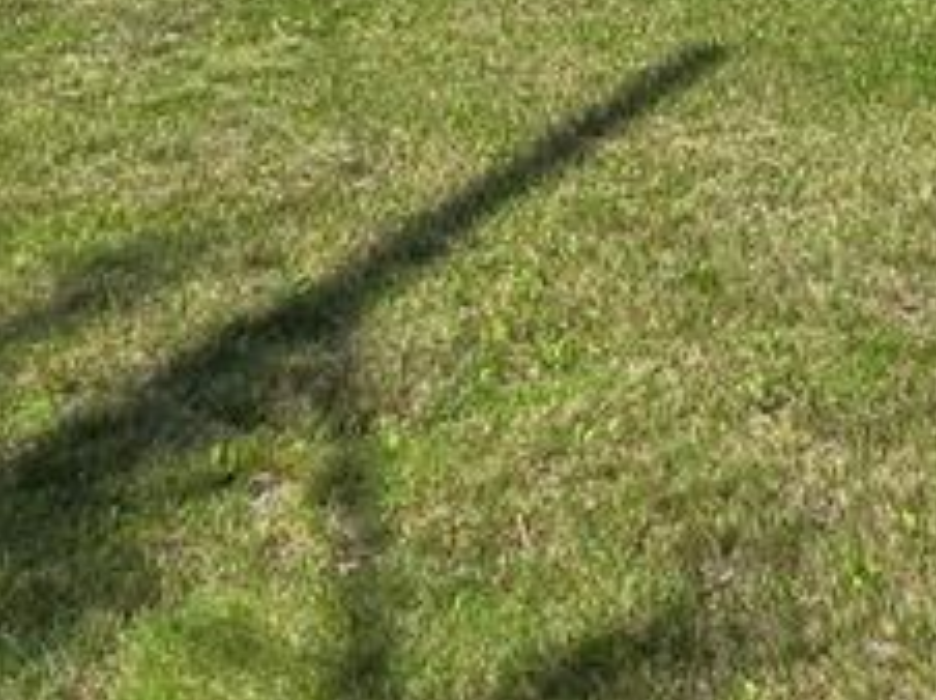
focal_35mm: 59
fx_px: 1594
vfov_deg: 21.5
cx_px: 977
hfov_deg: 30.0
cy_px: -290
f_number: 2.2
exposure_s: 1/2430
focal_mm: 2.2
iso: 50
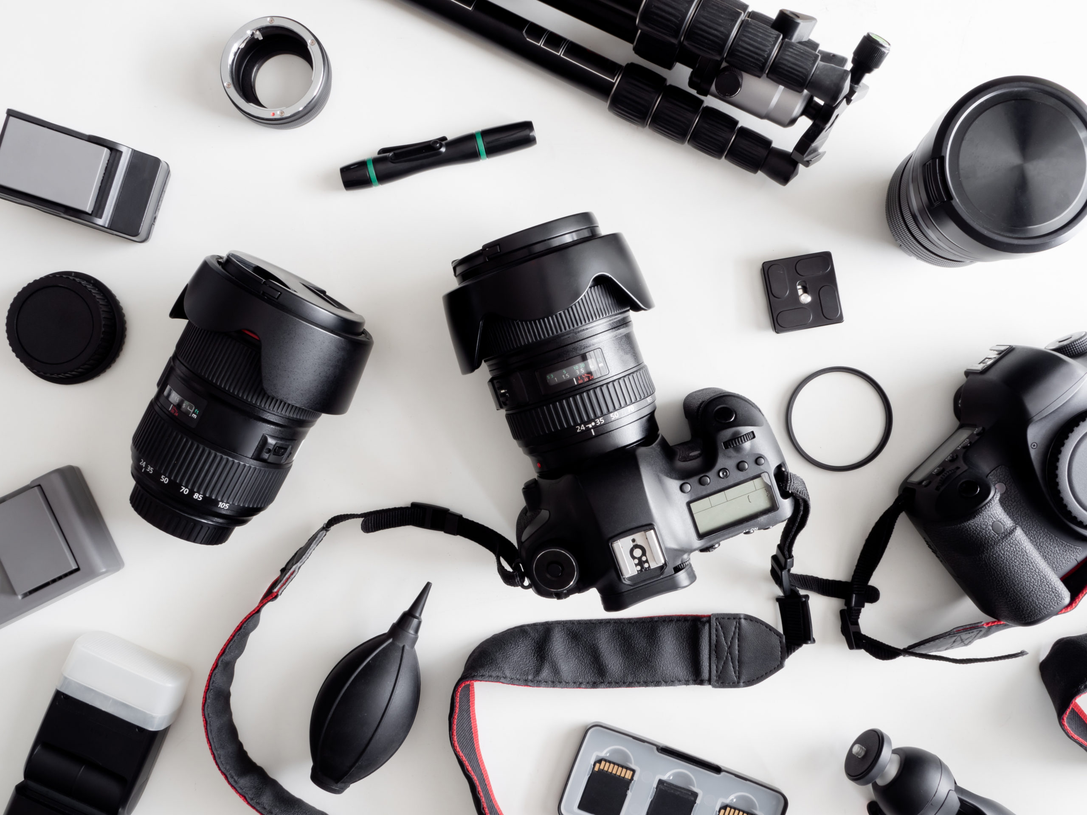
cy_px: 408
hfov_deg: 56.8
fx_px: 1005
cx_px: 544
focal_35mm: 32
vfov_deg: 44.2
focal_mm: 16
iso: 200
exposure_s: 2
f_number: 14
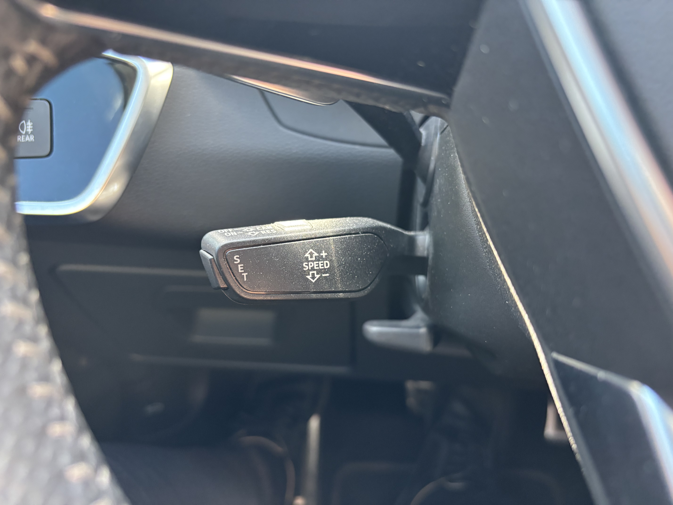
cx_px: 336
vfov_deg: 53.1
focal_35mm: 26
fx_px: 505
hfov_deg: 67.3
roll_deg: -3.0
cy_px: 252
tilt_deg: -23.4
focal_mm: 5.96
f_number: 1.6
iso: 400
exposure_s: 1/60
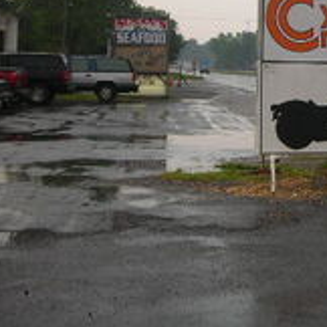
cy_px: 67
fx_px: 887
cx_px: 371
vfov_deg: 20.7
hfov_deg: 19.9
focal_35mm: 83
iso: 50
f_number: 3.2
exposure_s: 1/238
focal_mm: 6.3
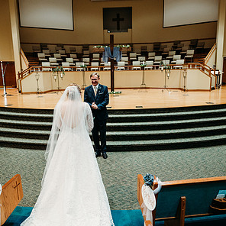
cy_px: 117
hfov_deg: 52.5
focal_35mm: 31
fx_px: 229
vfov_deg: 52.5
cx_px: 114
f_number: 1.8
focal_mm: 24
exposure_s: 1/125
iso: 2000
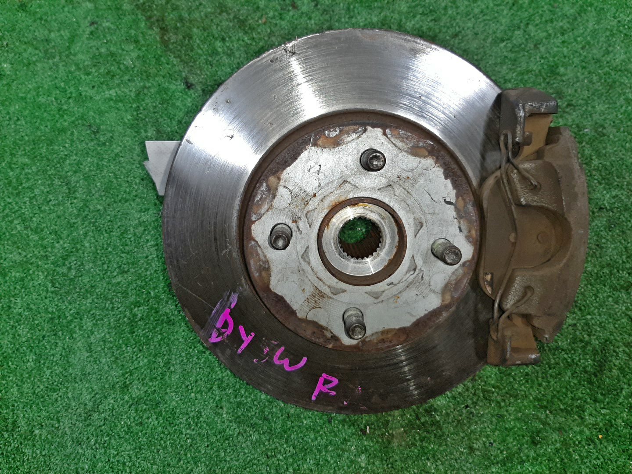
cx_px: 316
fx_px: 475
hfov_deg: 67.3
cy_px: 237
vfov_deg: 53.1
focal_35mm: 26
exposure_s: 1/50
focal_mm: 3.93
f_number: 1.7
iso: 117
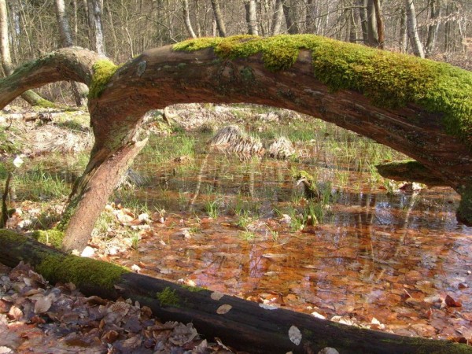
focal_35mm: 43
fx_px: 586
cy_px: 177
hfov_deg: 43.9
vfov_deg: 33.6
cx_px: 236
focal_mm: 7.2
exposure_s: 1/250
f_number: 3
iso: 80
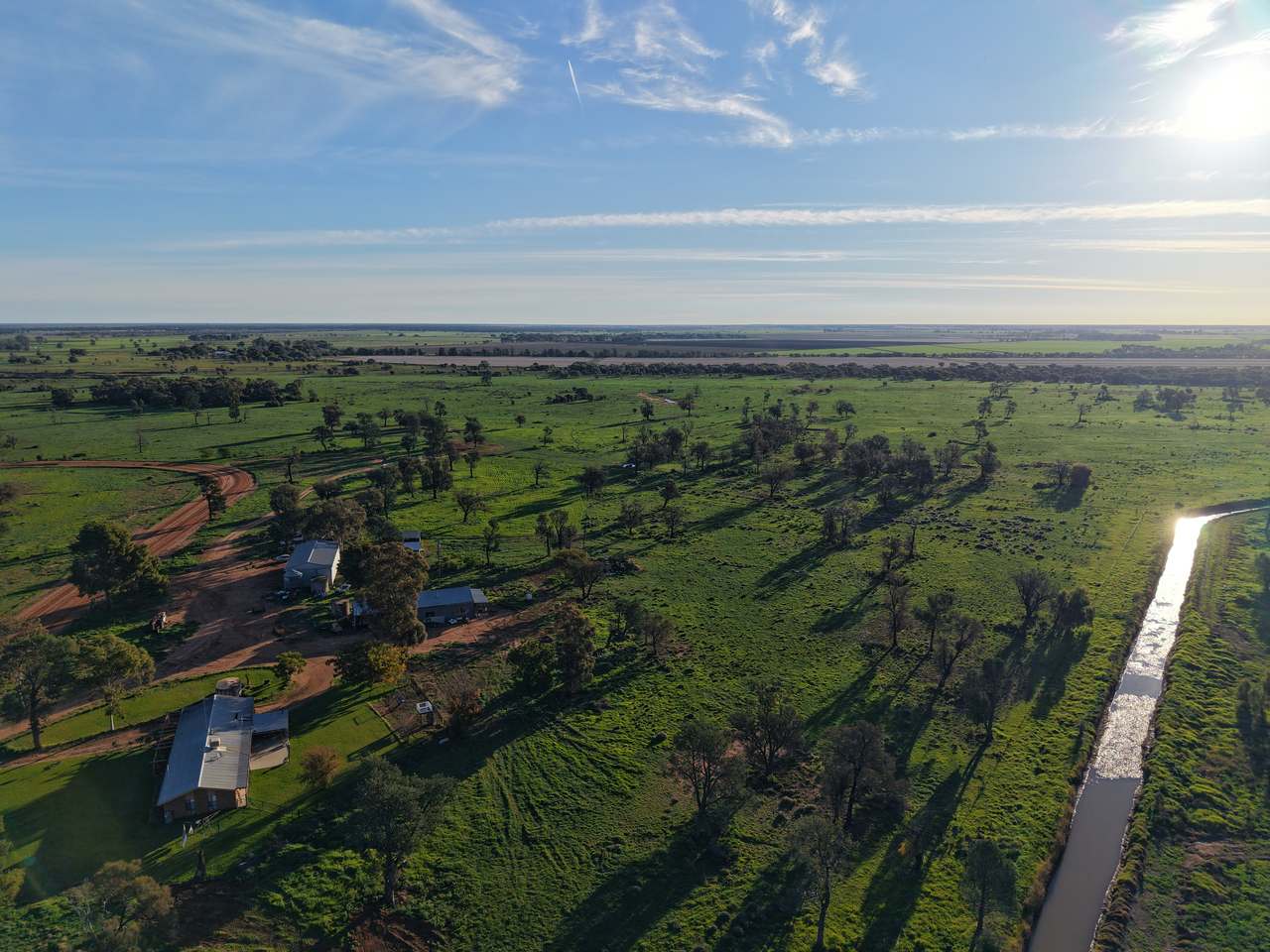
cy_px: 476
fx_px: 881
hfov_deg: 71.6
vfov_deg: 56.8
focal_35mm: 24
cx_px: 635
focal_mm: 8.67
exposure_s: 1/8000
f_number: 1.8
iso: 380
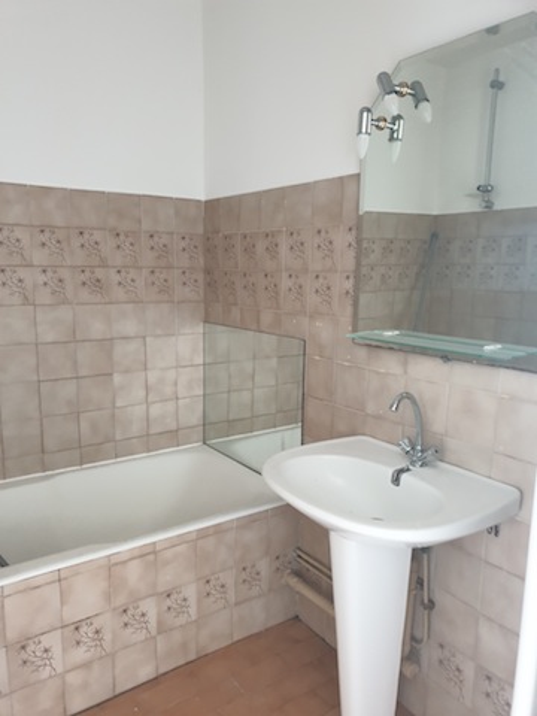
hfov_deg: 53.1
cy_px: 358
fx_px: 538
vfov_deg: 67.3
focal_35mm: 26
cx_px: 268
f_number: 2.4
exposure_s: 1/13
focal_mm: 4.3
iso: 250
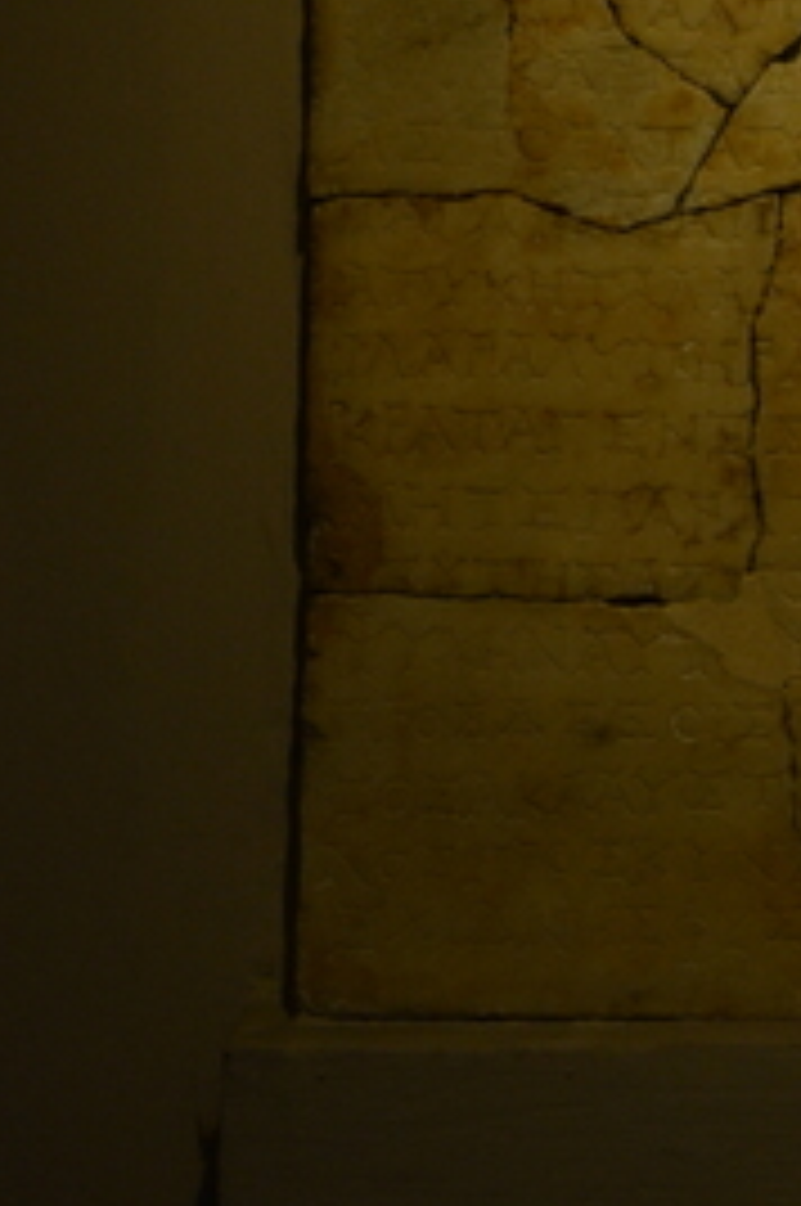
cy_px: -261
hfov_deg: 11.7
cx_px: 873
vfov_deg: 17.0
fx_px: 3856
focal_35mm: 115
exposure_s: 1/250
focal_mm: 31
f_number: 8
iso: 1000
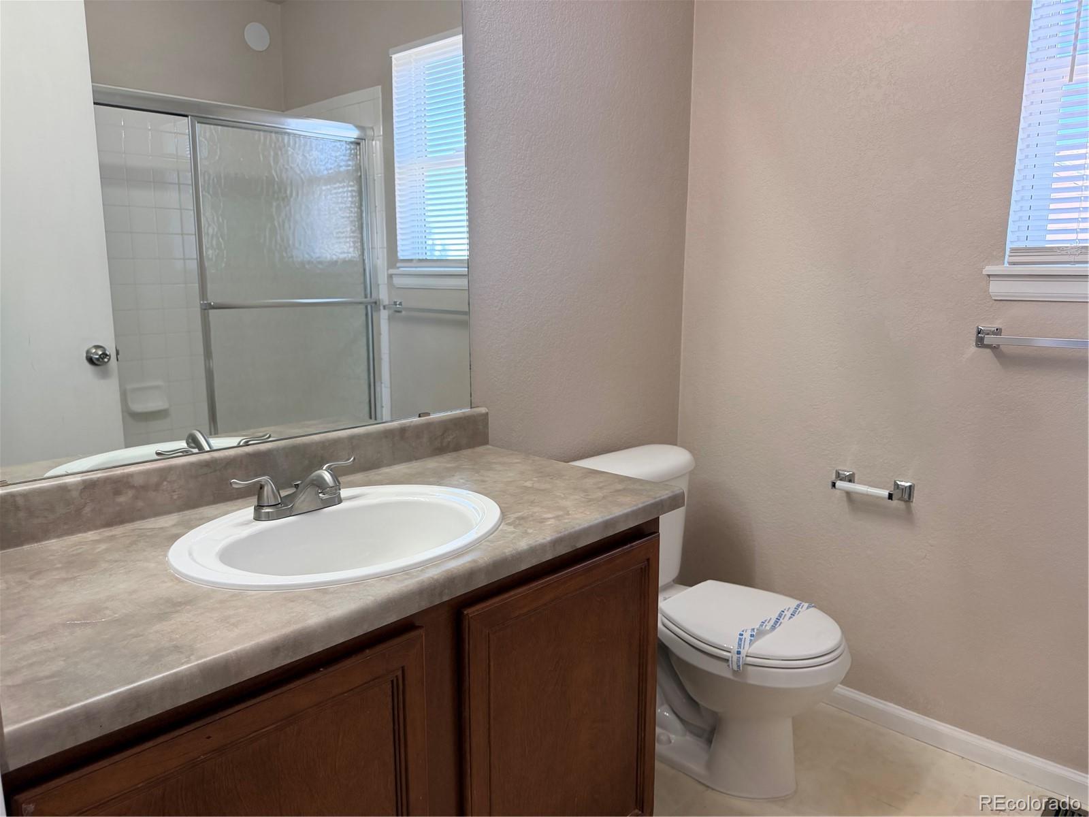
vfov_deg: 56.8
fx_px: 755
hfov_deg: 71.6
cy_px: 408
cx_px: 544
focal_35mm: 24
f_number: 1.78
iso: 160
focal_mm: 6.76
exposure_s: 1/228
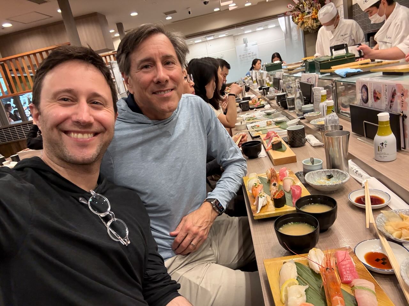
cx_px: 204
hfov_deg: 73.9
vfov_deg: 58.9
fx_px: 272
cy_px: 153
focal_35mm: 23
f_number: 1.9
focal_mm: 2.69
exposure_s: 1/50
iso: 200
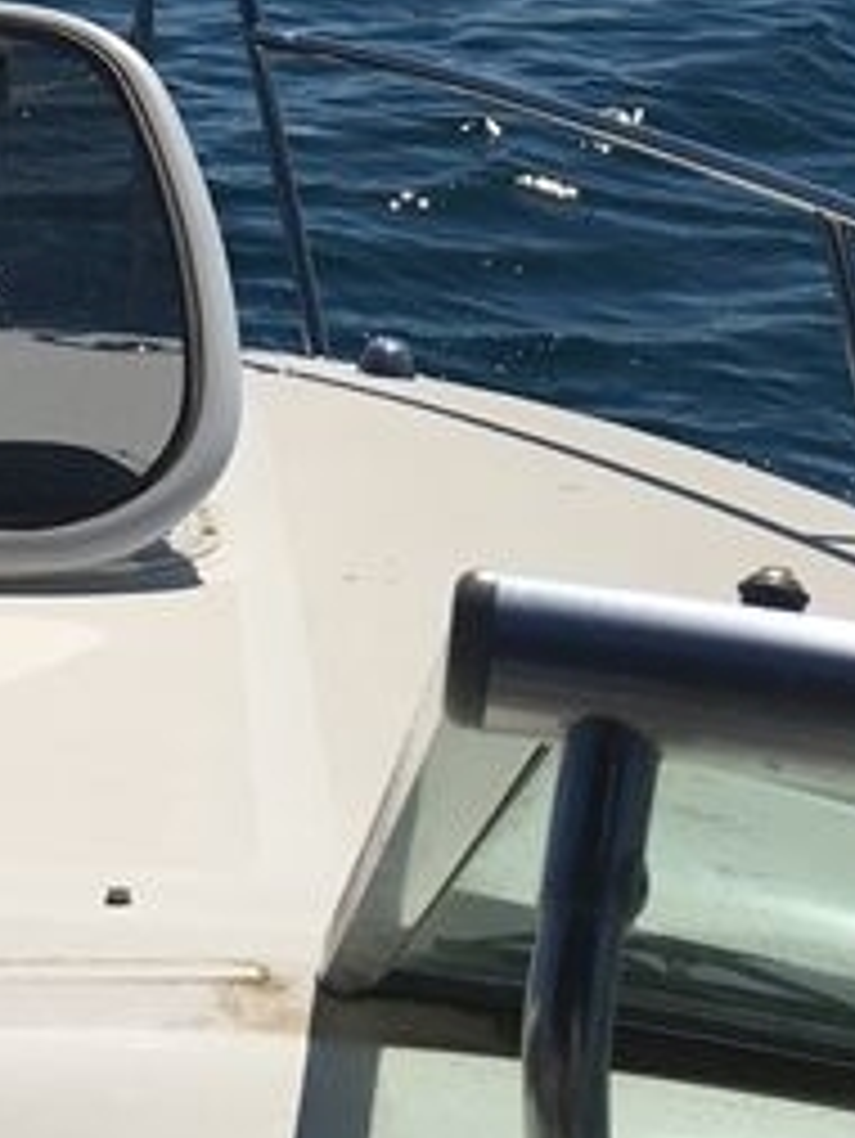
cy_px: -486
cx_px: 421
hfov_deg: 14.4
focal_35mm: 103
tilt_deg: -1.6
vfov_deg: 17.4
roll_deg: -1.4
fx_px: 3389
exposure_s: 1/5128
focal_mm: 4.15
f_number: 2.2
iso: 25
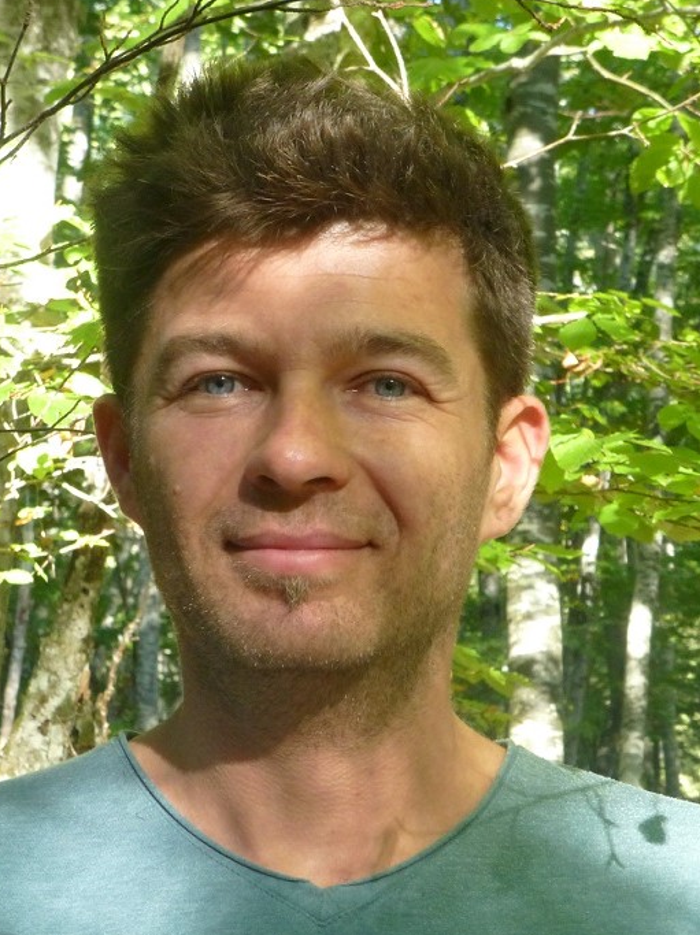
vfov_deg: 27.1
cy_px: 471
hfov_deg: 20.4
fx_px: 1944
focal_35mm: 72
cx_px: 348
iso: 400
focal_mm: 12.5
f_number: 5
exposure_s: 1/50
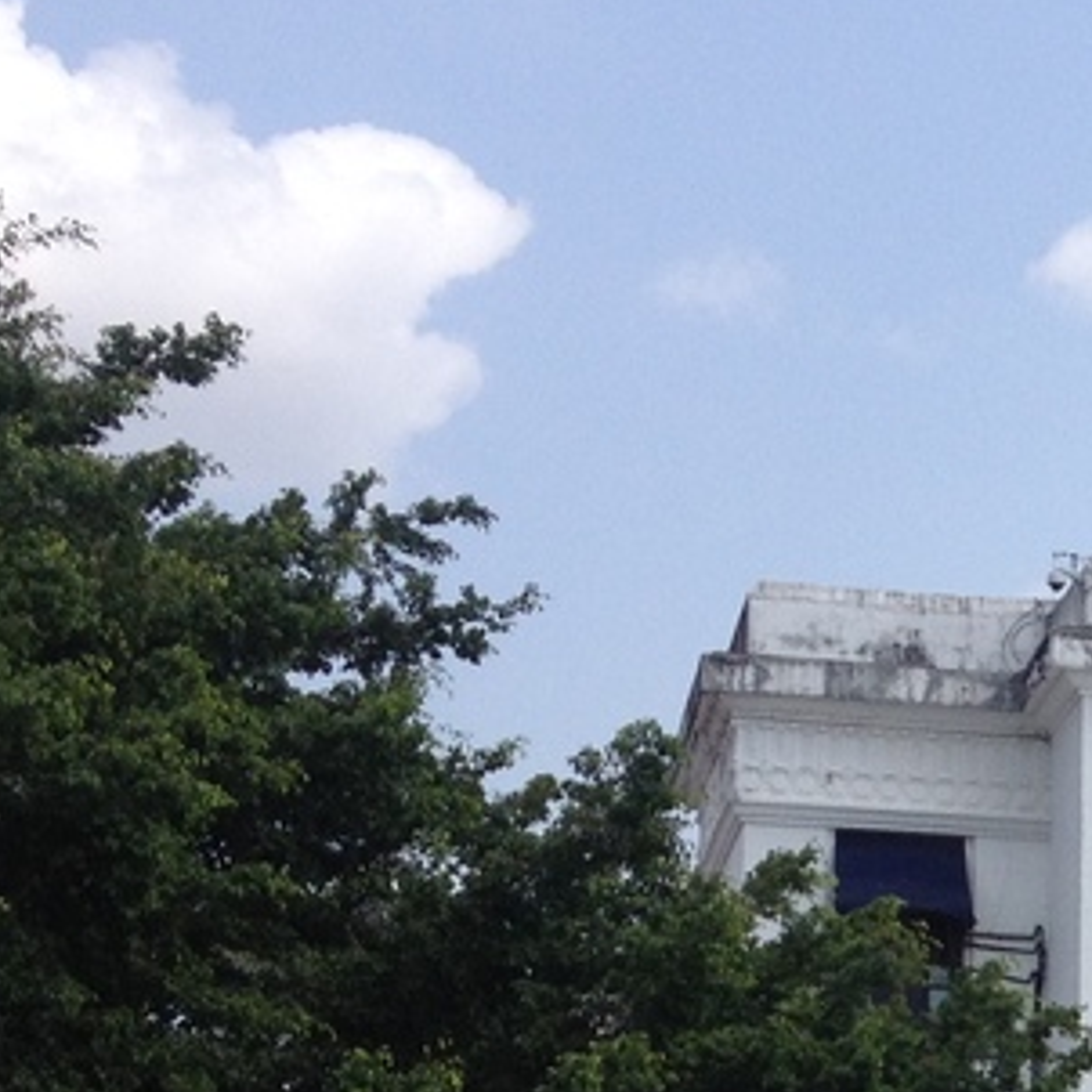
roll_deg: +0.3
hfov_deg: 13.3
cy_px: 1407
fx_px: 4390
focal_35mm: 123
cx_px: 1671
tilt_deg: -1.2
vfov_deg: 13.7
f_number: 2.4
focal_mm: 4.28
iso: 50
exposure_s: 1/1972
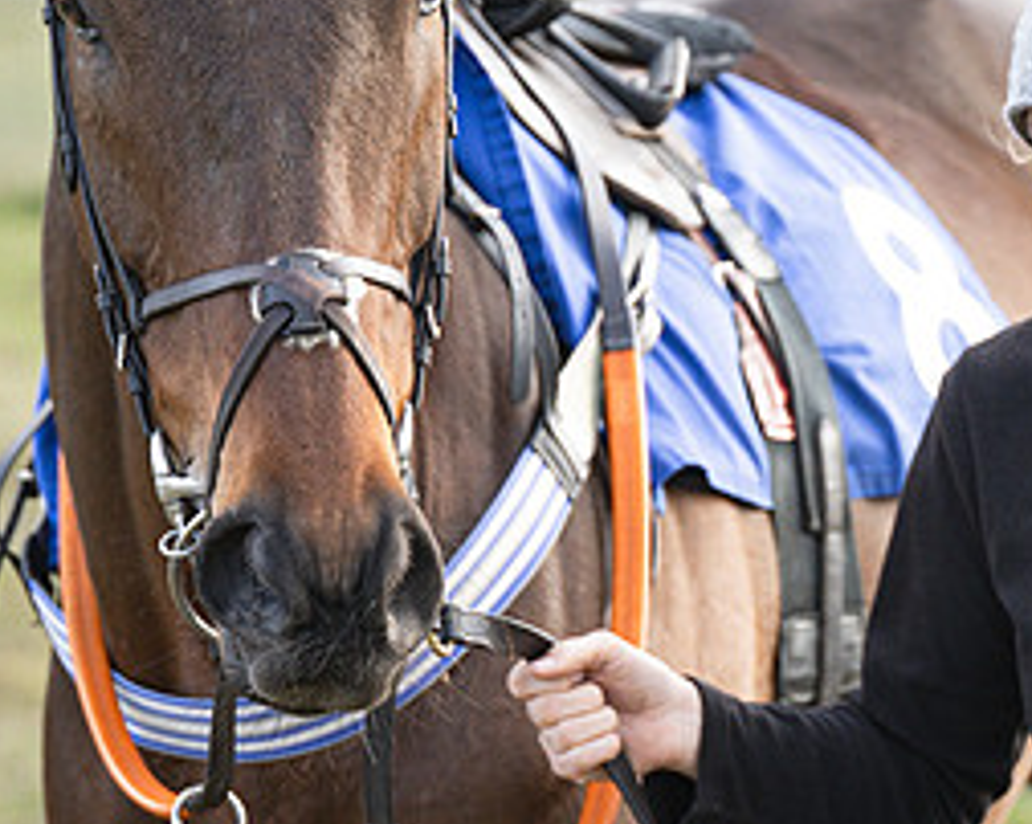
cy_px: 175
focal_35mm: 288
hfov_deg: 6.7
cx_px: 709
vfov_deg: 5.4
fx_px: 8790
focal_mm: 77
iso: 400
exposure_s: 1/640
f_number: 2.8
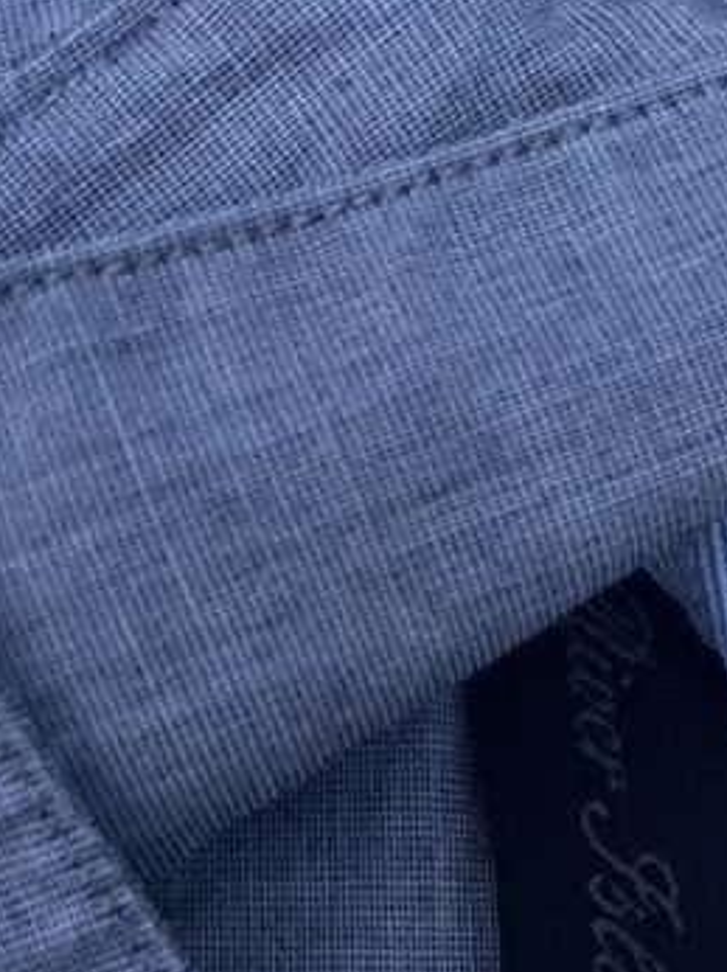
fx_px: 2159
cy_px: 972
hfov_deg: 18.8
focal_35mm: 77
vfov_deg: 24.2
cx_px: 657
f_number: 1.6
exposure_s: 1/30
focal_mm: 4.2
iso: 800
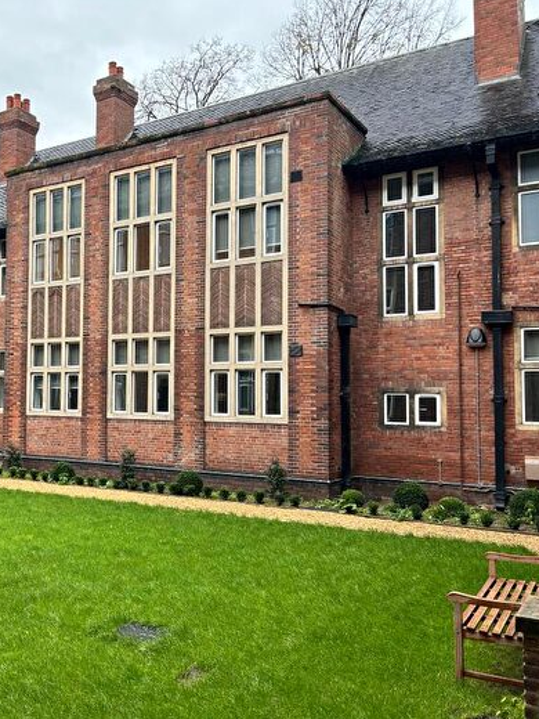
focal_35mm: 35
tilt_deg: +2.9
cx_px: 77
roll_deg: -1.6
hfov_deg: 38.5
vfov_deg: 52.6
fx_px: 727
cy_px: 359
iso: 50
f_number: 1.5
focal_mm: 5.7
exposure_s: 1/165
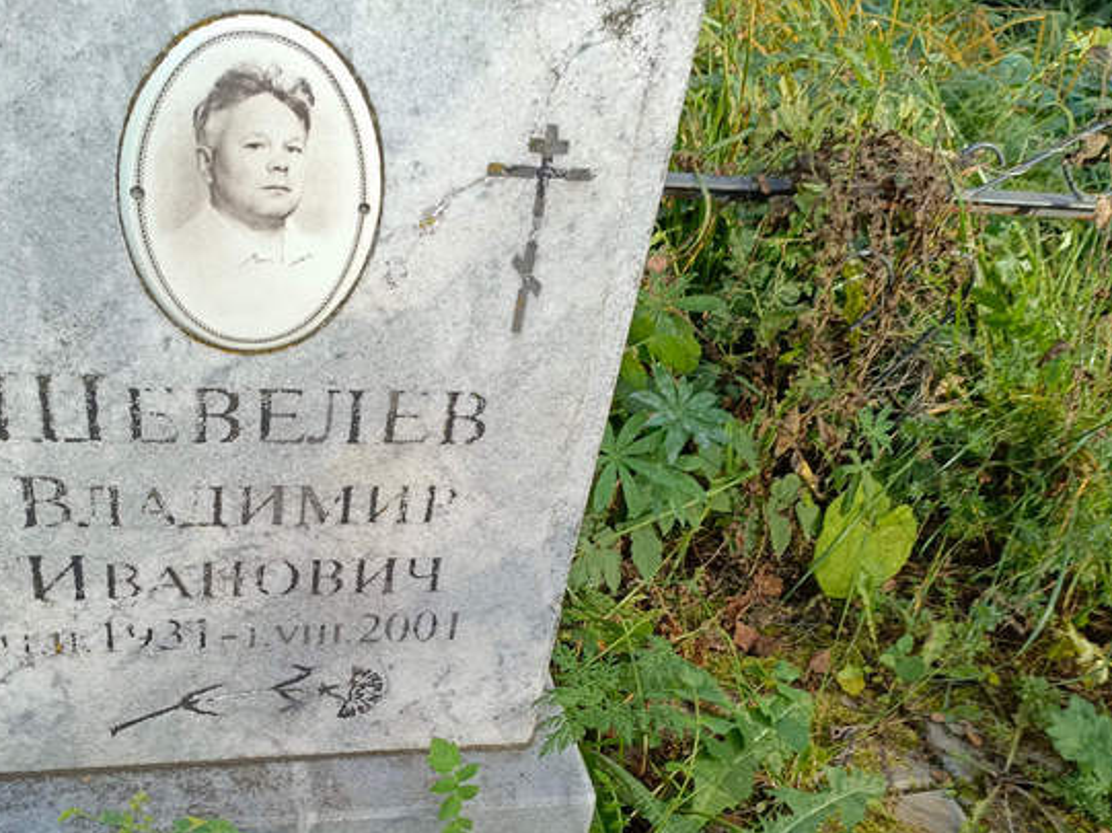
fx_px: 1188
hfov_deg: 49.8
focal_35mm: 37
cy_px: 599
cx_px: 436
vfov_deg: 37.9
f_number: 1.69
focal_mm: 4.76
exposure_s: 1/246
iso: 112
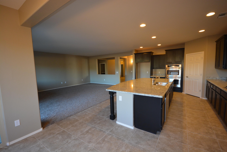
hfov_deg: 100.4
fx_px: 95
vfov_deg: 77.3
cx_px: 114
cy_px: 76
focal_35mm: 15
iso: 900
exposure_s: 1/60
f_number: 4
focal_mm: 10
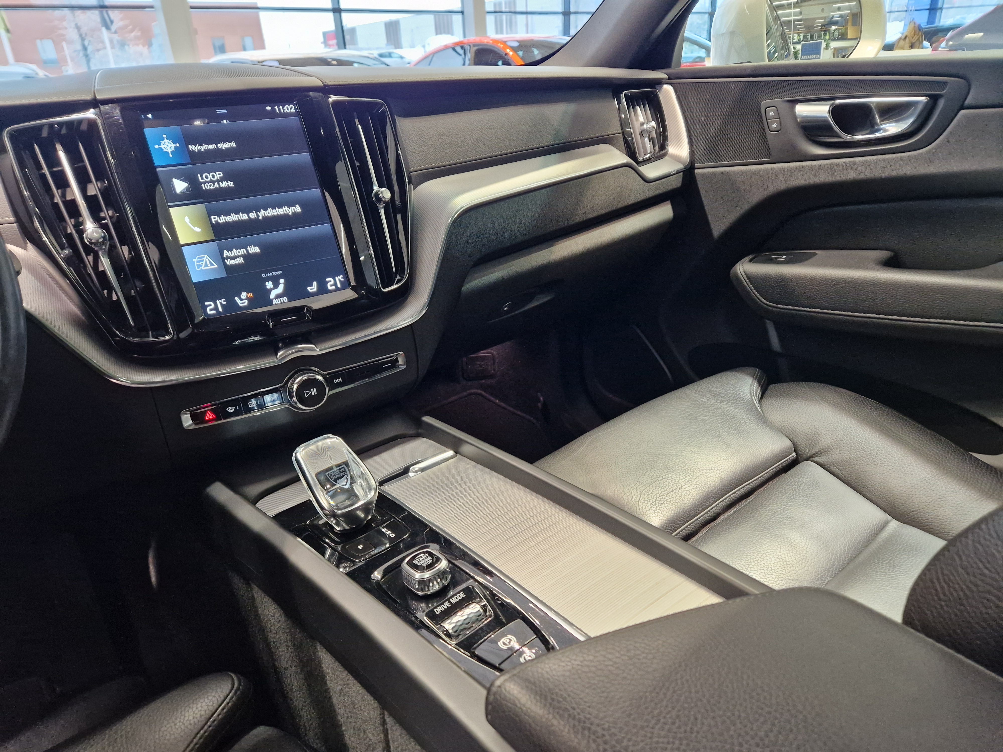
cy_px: 376
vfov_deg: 58.9
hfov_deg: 73.9
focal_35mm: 23
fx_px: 666
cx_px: 502
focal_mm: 5.4
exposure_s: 1/100
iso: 500
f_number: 1.8
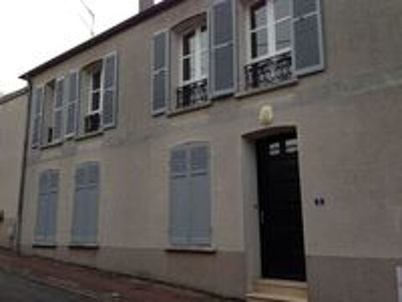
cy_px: 151
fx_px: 383
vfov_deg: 42.9
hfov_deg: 55.4
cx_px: 201
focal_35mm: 33
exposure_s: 1/120
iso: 50
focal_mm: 4.12
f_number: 2.4
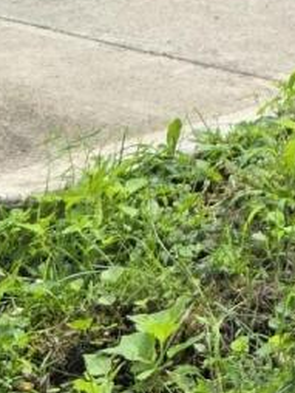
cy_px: -432
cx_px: 398
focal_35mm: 181
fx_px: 2053
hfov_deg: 8.1
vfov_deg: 10.0
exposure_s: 1/957
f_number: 1.8
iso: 25
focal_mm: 5.4
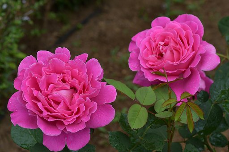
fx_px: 998
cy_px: 76
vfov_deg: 8.7
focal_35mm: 157
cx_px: 114
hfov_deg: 13.1
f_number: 8
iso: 400
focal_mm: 105
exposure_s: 1/320
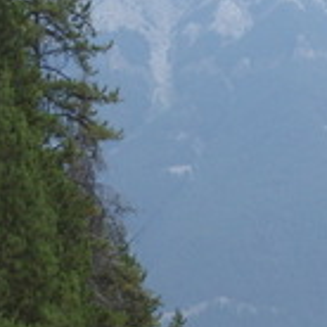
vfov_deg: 7.5
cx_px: 526
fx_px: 2490
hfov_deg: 7.4
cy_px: 304
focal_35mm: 233
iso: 160
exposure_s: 1/160
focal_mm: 13.1
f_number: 5.7
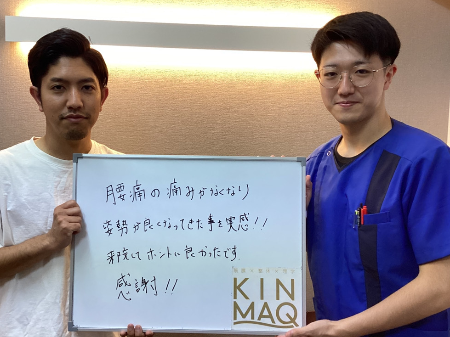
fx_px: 494
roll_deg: -0.7
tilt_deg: -5.6
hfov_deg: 48.9
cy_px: 176
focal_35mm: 38
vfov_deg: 37.7
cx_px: 195
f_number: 2.4
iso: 125
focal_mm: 3.3
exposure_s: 1/50
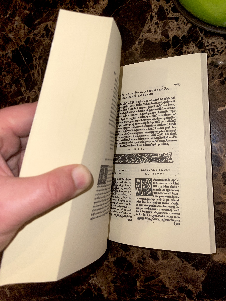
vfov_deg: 69.4
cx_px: 113
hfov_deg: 54.9
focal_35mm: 25
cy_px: 150
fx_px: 218
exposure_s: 1/31
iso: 32
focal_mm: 5.1
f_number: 1.6
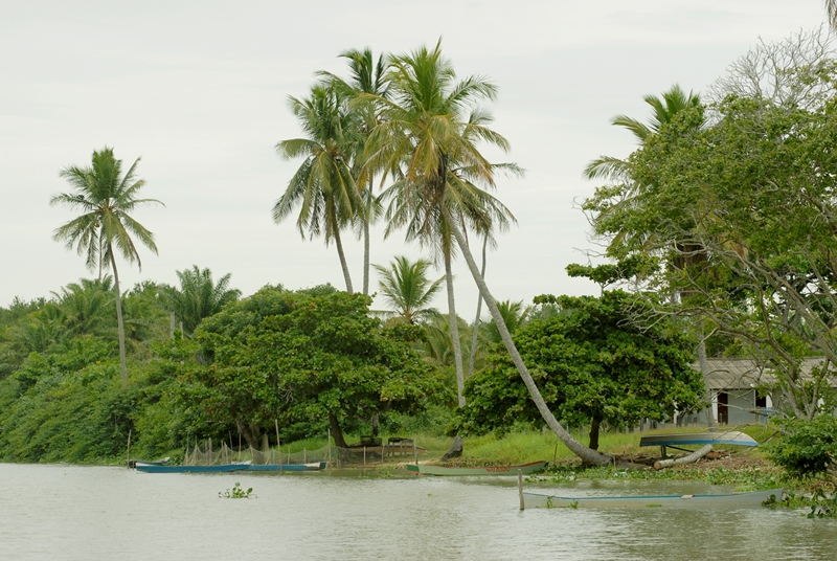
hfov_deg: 13.7
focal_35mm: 150
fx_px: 3493
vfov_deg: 9.2
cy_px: 280
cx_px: 418
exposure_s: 1/160
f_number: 6.3
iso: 100
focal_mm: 100
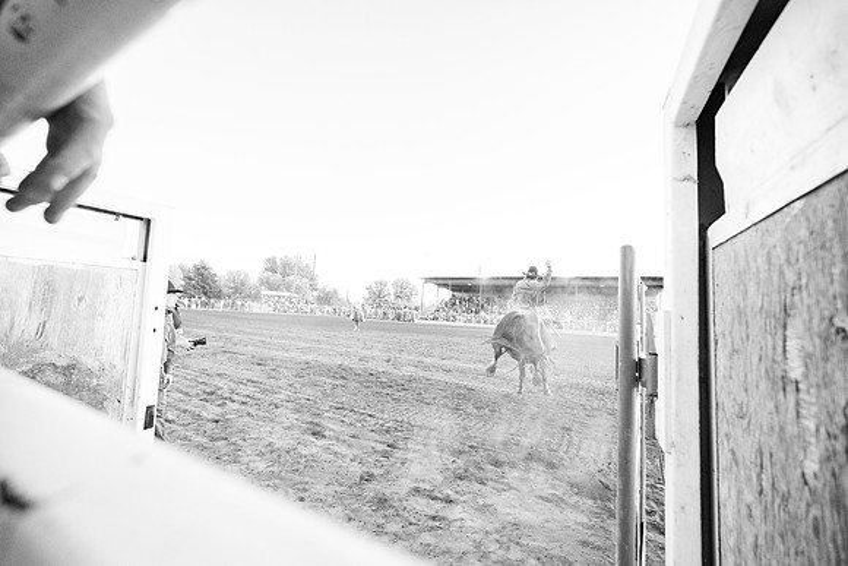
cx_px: 424
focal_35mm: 14
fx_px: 330
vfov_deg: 81.2
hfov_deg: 104.2
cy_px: 283
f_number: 4
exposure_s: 1/500
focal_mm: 14
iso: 4000
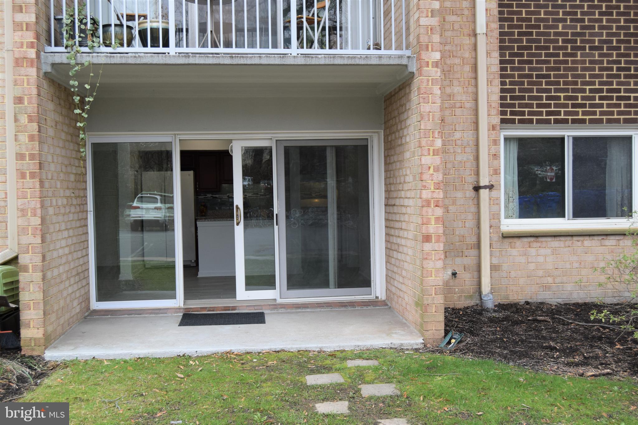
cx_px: 319
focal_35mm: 39
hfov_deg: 49.6
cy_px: 212
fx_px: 691
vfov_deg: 34.2
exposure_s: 1/200
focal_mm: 26
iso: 400
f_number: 7.1
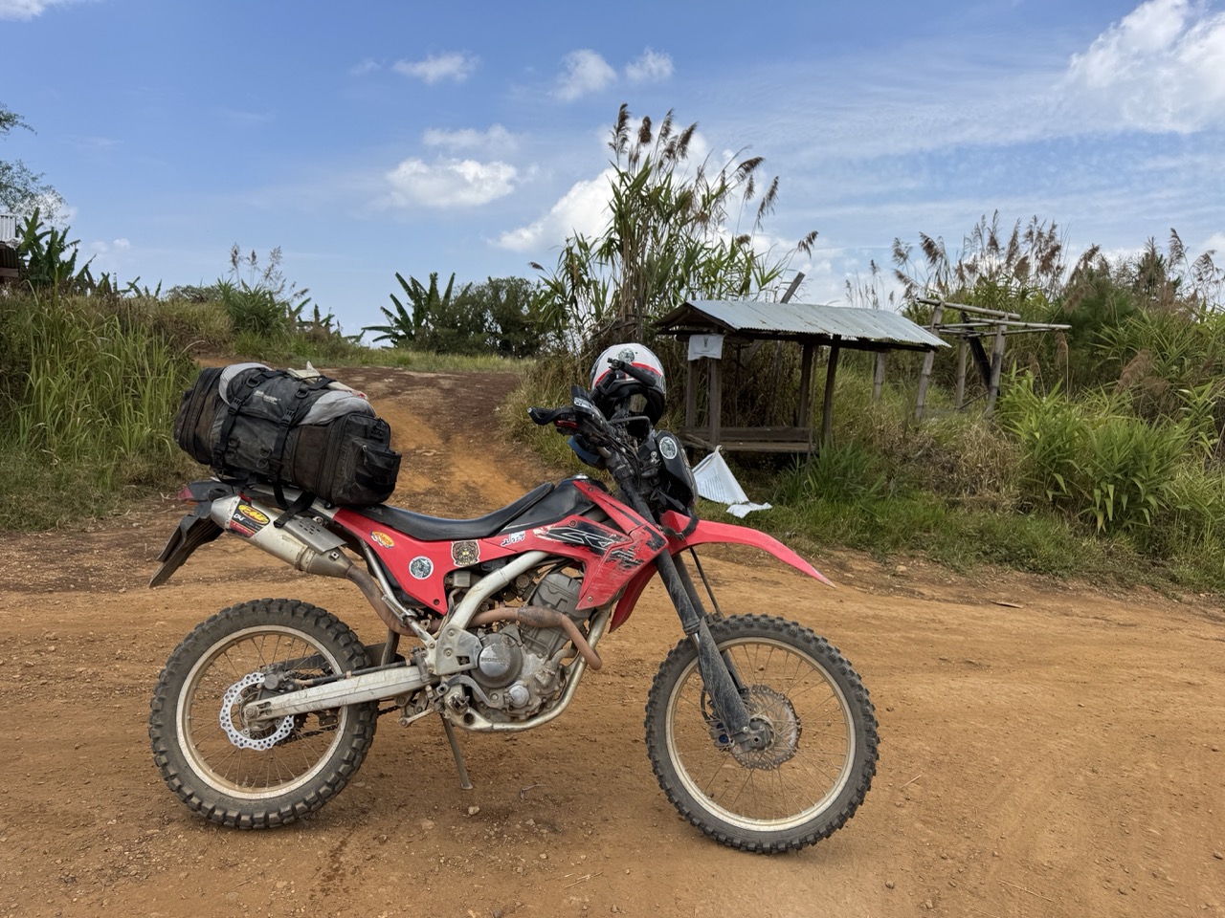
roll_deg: -1.3
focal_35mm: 24
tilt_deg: -6.2
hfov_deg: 71.6
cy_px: 459
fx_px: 849
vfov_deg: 56.8
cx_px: 612
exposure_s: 1/3096
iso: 80
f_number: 1.78
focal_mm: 6.76
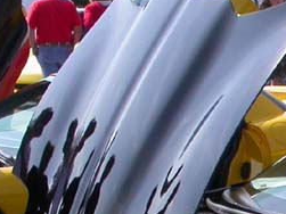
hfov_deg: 12.3
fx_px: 1280
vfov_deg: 9.4
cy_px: 266
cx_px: 386
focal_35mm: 155
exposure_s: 1/243
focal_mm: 7.85
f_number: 6.7
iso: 100
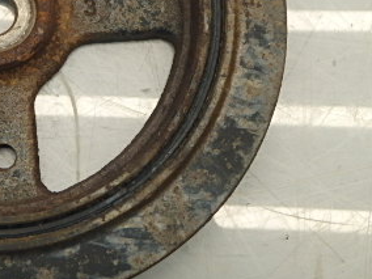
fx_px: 870
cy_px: 12
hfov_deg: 23.1
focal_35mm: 81
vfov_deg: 17.8
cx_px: -4
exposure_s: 1/40
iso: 200
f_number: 5
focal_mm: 6.4
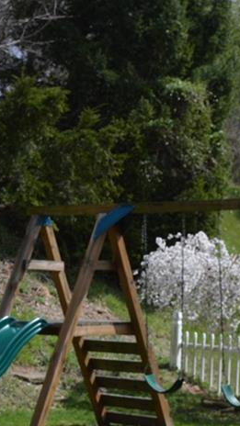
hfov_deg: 11.5
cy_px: 297
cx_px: 1
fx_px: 1177
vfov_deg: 20.5
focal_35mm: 104
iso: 100
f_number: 7.1
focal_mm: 30
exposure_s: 1/200
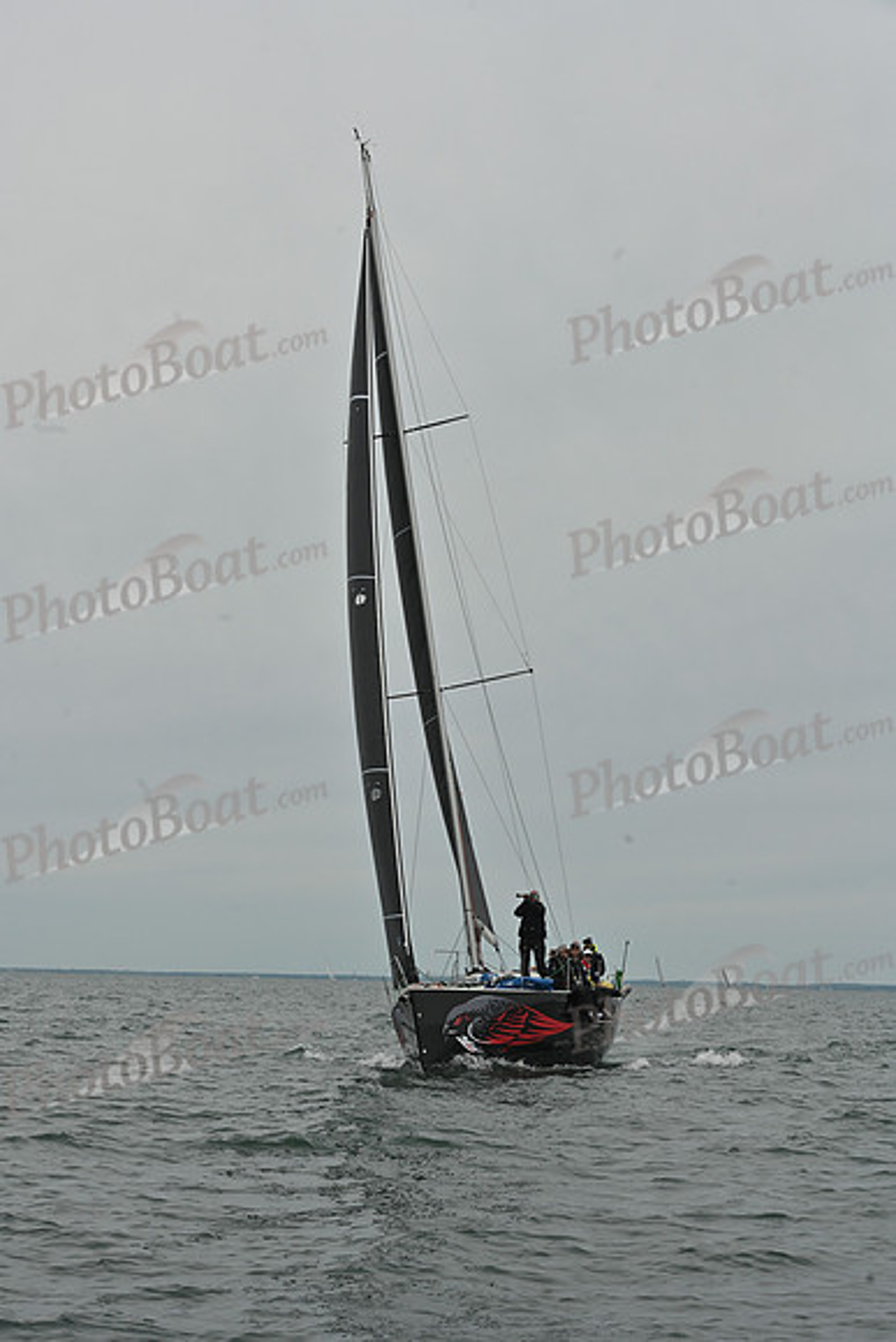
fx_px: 2798
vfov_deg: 27.0
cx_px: 448
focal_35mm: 75
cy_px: 671
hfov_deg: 18.2
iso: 320
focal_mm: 75
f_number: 11
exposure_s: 1/1250
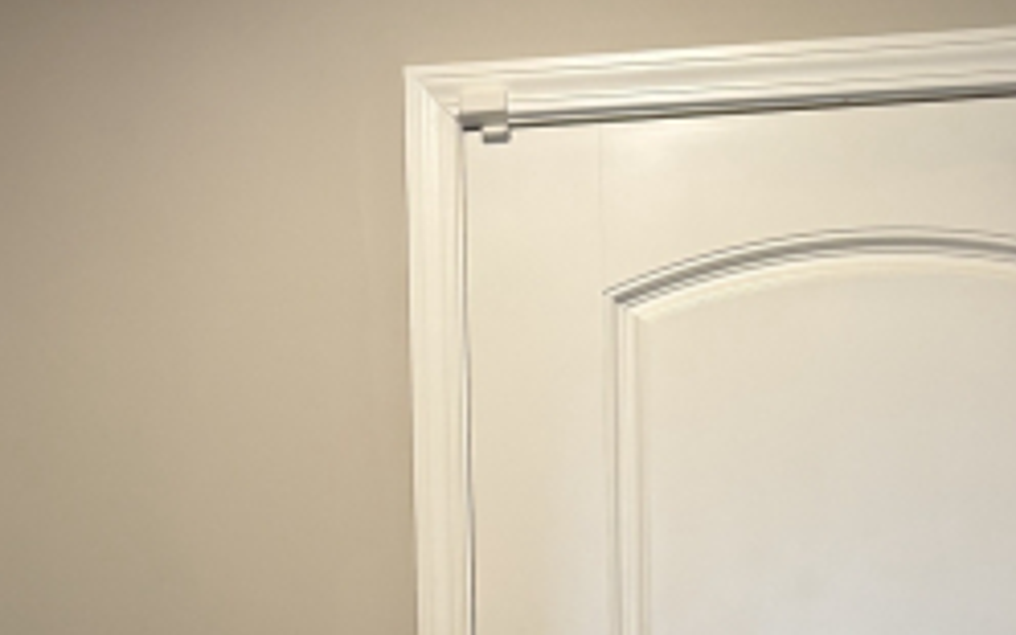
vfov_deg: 16.0
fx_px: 2049
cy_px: 989
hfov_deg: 27.8
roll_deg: +0.1
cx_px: 631
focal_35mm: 74
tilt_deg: -6.1
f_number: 1.6
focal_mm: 5.96
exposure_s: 1/60
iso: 100
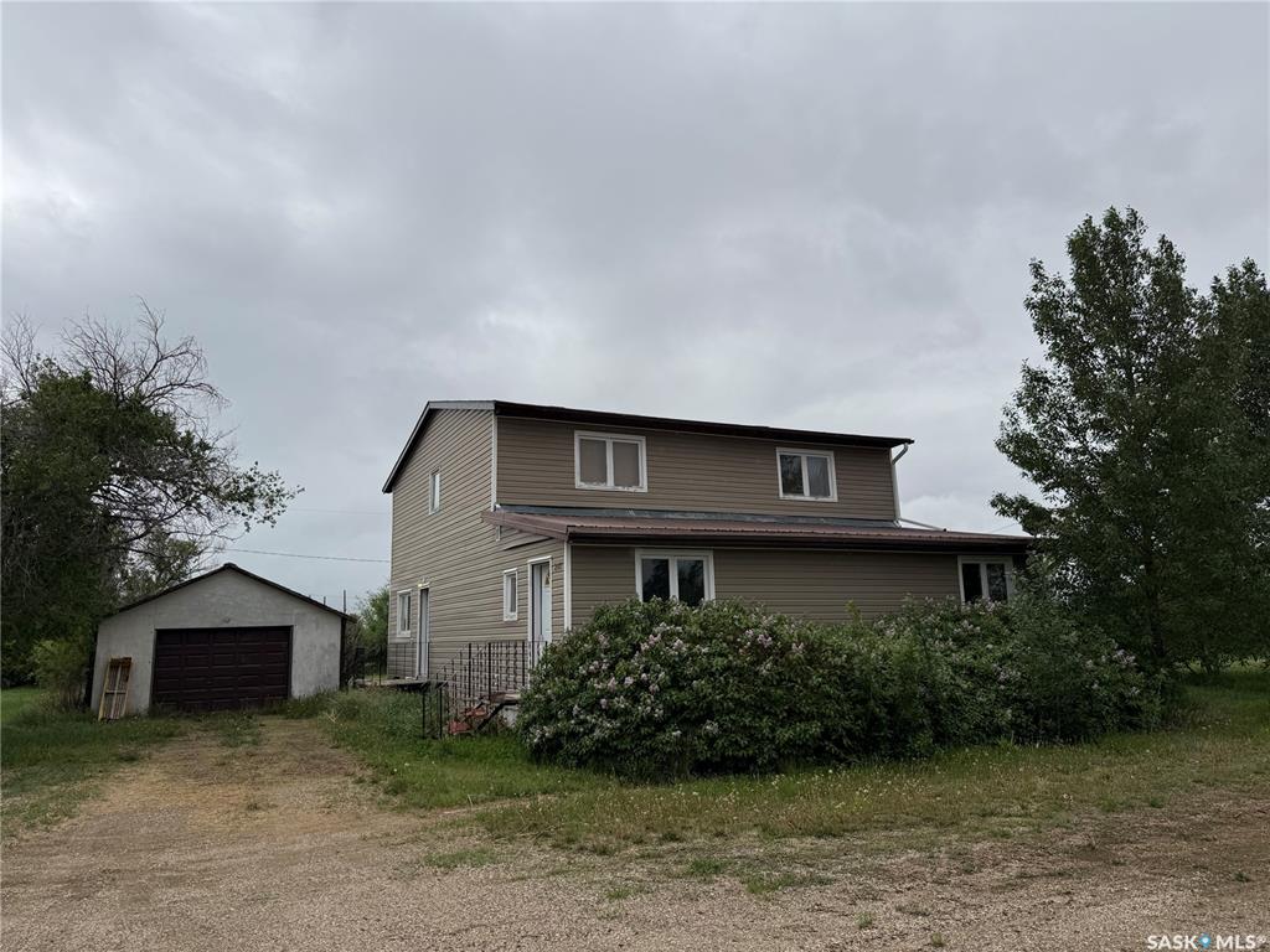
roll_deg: +2.2
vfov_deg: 56.8
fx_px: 881
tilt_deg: +10.3
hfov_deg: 71.6
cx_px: 635
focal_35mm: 24
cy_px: 476
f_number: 1.78
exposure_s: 1/9091
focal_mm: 6.76
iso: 80
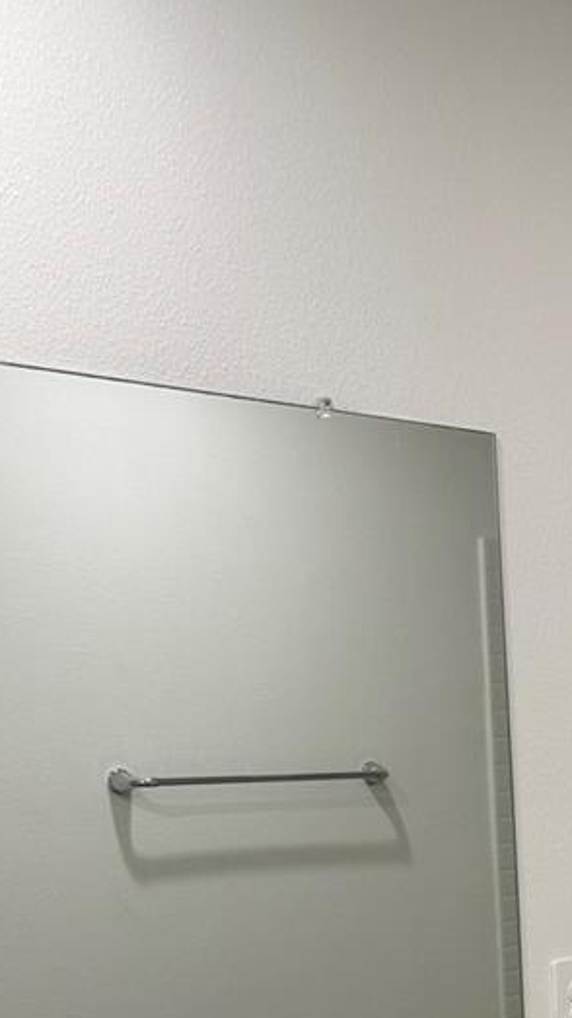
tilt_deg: -17.3
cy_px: 1135
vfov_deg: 30.9
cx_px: 755
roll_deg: +0.4
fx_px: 1619
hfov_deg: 18.6
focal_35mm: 60
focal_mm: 6.76
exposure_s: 1/120
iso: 100
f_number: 1.78
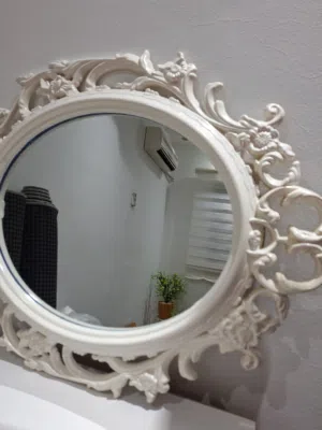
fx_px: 285
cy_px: 215
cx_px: 161
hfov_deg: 58.9
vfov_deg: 73.9
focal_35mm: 23
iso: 160
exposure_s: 1/50
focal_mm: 5.54
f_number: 1.8
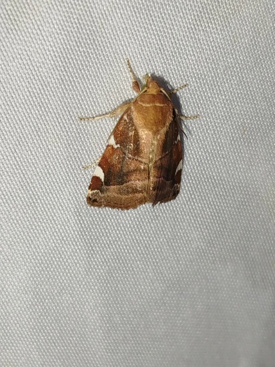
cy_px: 184
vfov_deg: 25.7
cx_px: 138
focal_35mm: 76
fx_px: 805
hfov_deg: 19.4
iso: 50
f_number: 1.7
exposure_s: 1/50
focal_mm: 5.31
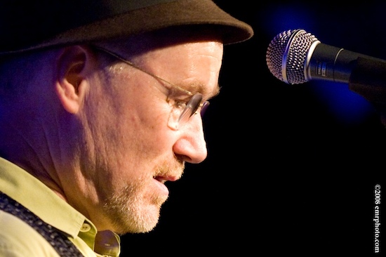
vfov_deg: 6.9
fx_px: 2143
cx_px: 193
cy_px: 128
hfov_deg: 10.3
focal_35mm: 200
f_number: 2.8
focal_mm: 200
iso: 5000
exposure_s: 1/125
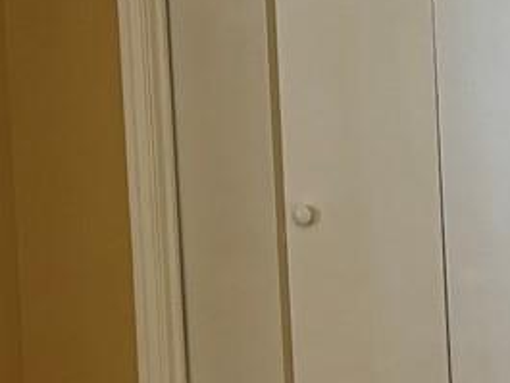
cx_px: 31
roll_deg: +3.1
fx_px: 2963
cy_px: 202
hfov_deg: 9.8
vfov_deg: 7.4
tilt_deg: -7.0
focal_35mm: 201
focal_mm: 5.96
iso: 100
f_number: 1.6
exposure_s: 1/120
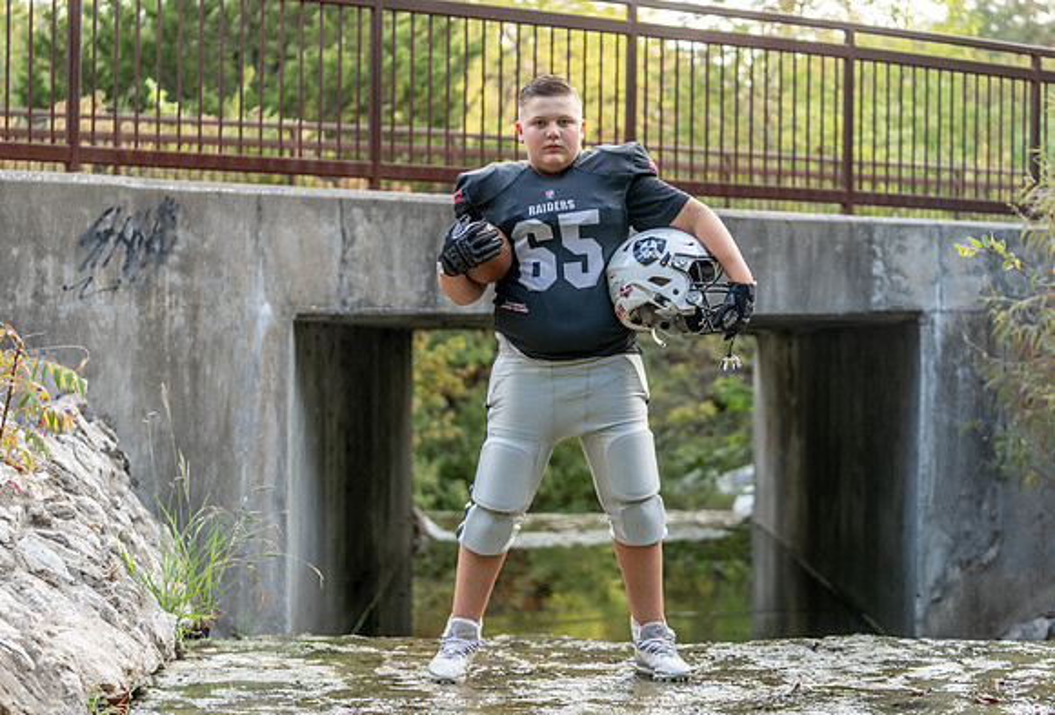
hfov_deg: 27.2
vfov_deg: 18.7
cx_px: 553
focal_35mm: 74
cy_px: 347
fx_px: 2176
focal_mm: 70
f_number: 2.8
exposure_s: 1/320
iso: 500
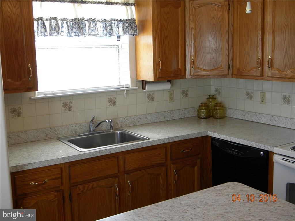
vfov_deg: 35.1
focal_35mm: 41
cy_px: 110
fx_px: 349
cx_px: 148
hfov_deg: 45.8
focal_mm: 7.3
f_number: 3.8
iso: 126
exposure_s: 1/59.8
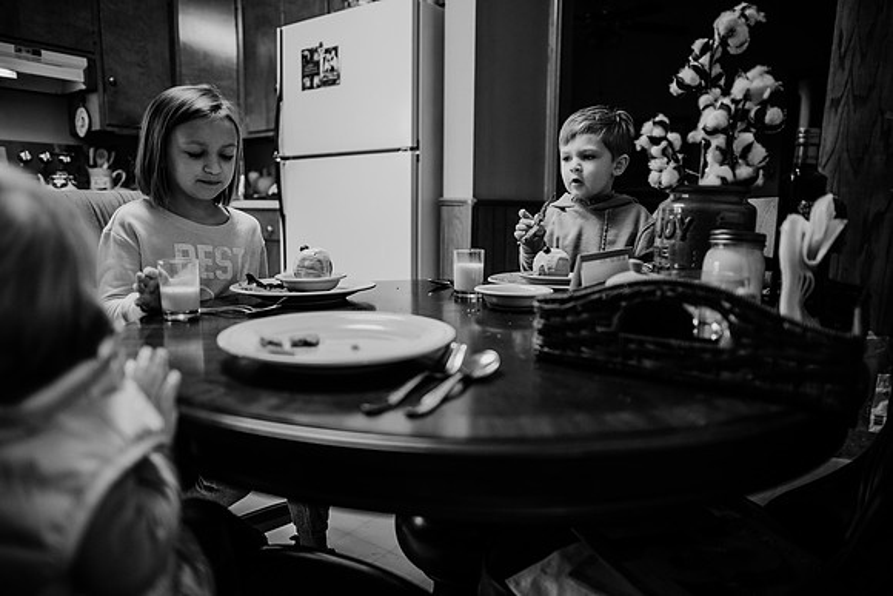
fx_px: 595
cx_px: 446
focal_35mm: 24
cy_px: 298
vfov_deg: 53.2
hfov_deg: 73.7
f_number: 1.8
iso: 640
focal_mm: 24
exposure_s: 1/200
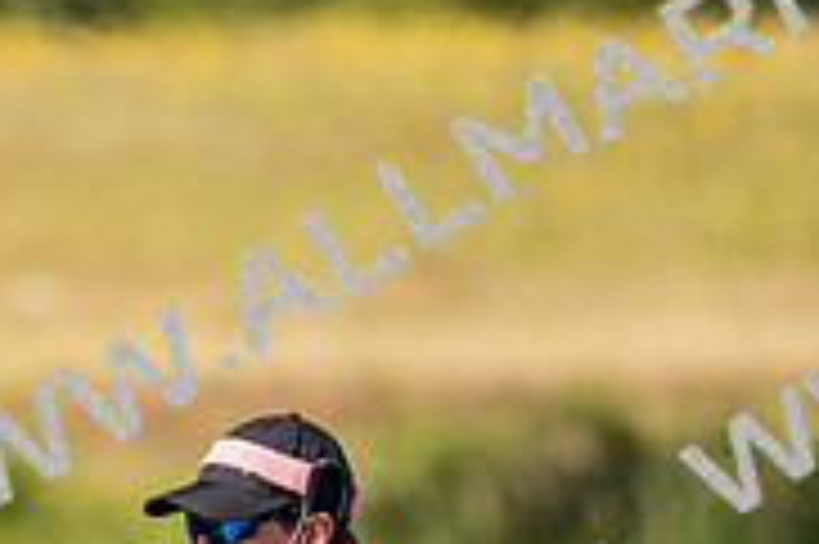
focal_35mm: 1908
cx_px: 351
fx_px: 43367
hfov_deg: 1.1
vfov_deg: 0.7
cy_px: 589
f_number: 4.5
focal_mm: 400
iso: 200
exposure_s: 1/2500
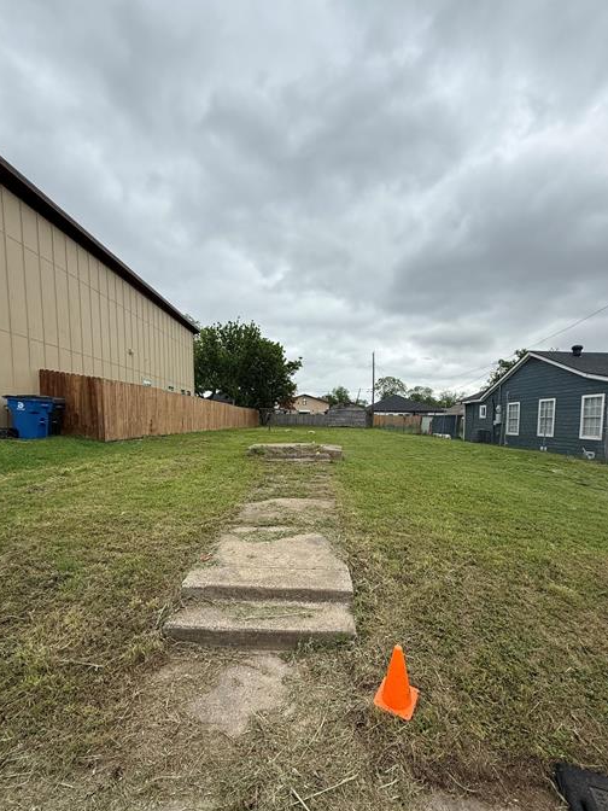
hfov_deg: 78.1
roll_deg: -1.2
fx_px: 375
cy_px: 454
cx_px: 316
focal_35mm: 16
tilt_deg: -4.6
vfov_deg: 94.1
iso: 50
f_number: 2.2
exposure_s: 1/742
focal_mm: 2.22
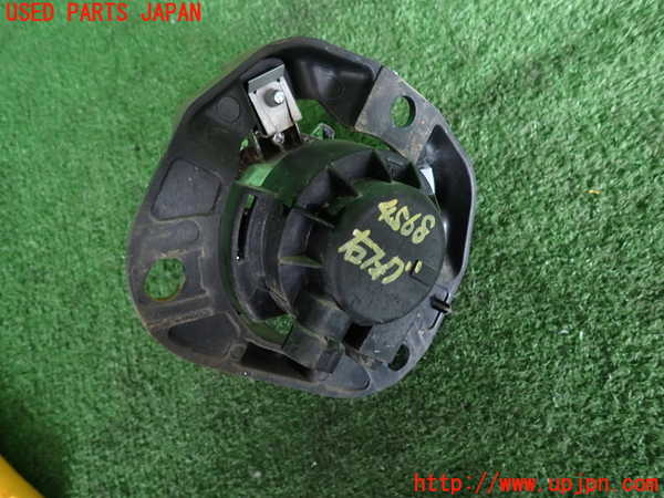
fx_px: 480
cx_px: 332
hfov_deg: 69.4
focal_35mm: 25
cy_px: 249
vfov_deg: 54.9
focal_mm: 4.5
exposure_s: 1/40
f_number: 2
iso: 200
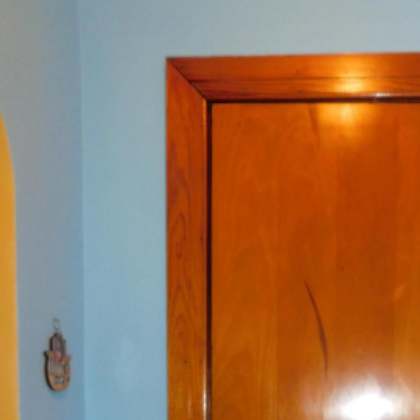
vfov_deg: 33.2
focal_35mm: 45
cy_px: 453
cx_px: 339
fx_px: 618
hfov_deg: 36.2
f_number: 3
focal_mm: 4
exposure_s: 1/30
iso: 200
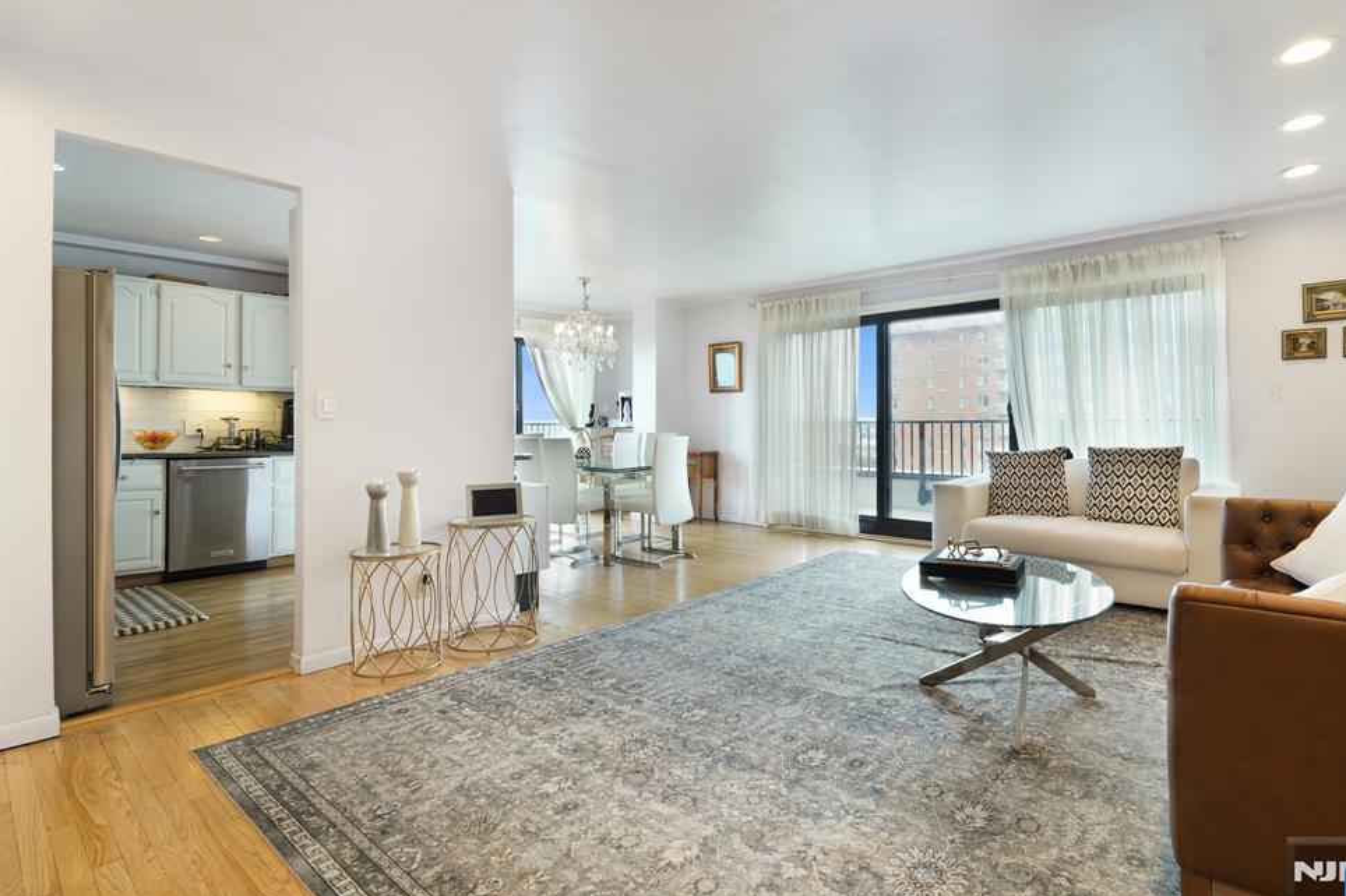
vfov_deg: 70.4
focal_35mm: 17
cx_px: 713
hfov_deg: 93.2
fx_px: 635
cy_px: 428
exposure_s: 1/30
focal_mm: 16
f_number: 8
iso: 400
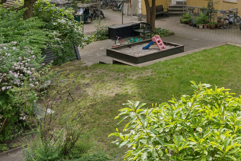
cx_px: 321
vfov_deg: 19.6
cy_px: -42
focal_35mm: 64
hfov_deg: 26.2
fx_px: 431
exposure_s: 1/60
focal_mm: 16.1
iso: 100
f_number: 7.1
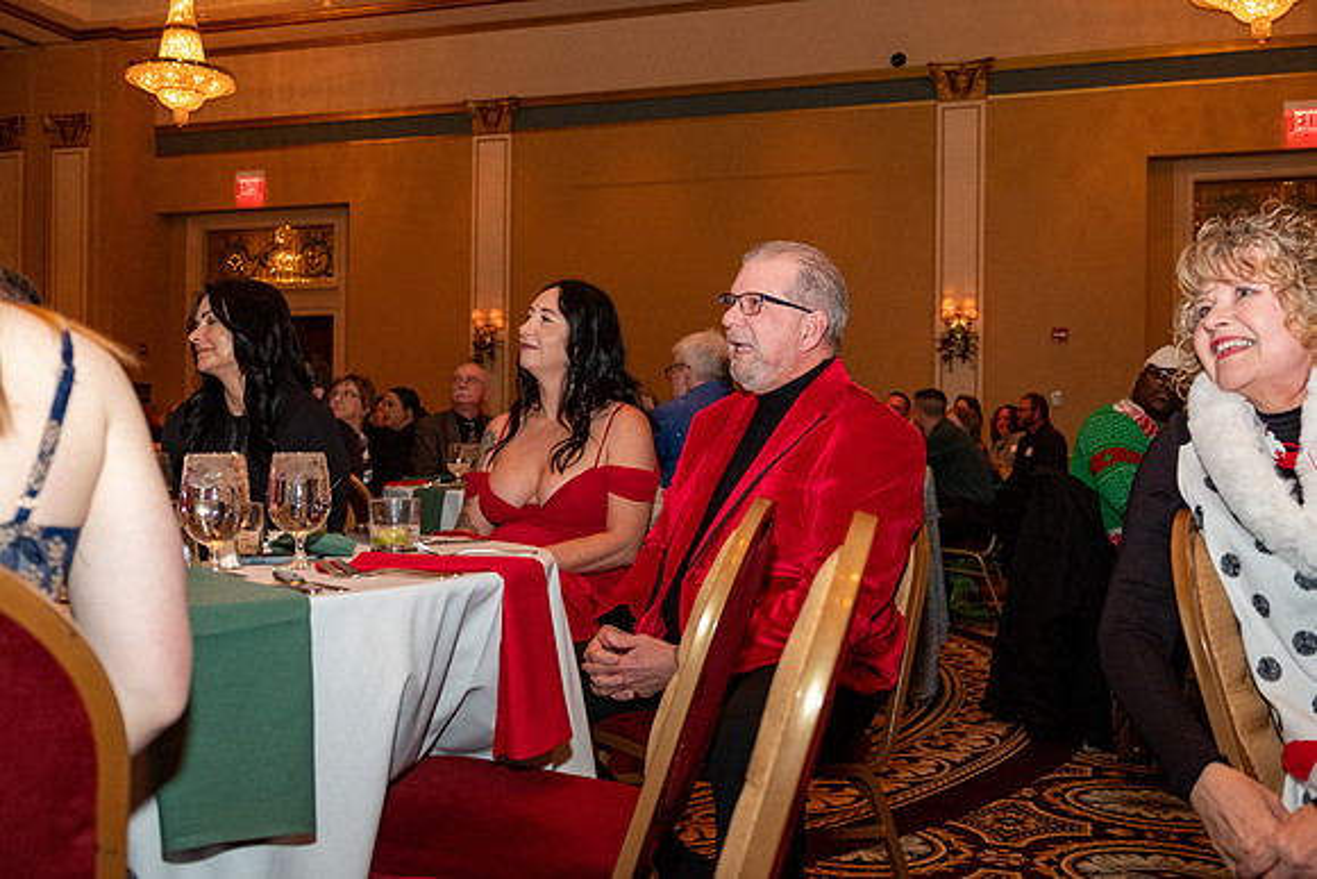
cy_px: 440
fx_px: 1207
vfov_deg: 40.0
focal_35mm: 33
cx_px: 658
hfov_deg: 57.2
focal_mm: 22.3
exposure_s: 1/125
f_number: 3.2
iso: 2500
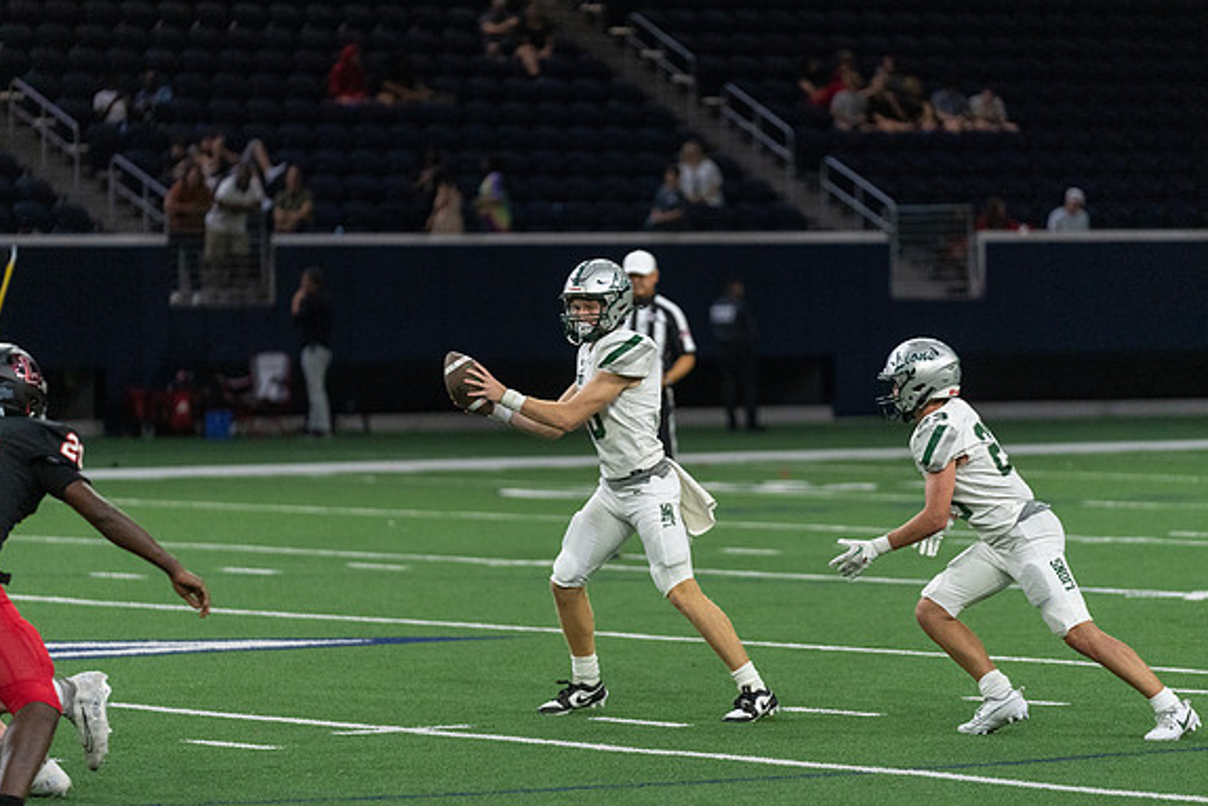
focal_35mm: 202
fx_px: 6780
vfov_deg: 6.8
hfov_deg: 10.2
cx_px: 606
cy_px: 403
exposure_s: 1/1250
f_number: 2.8
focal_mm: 200
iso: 4000
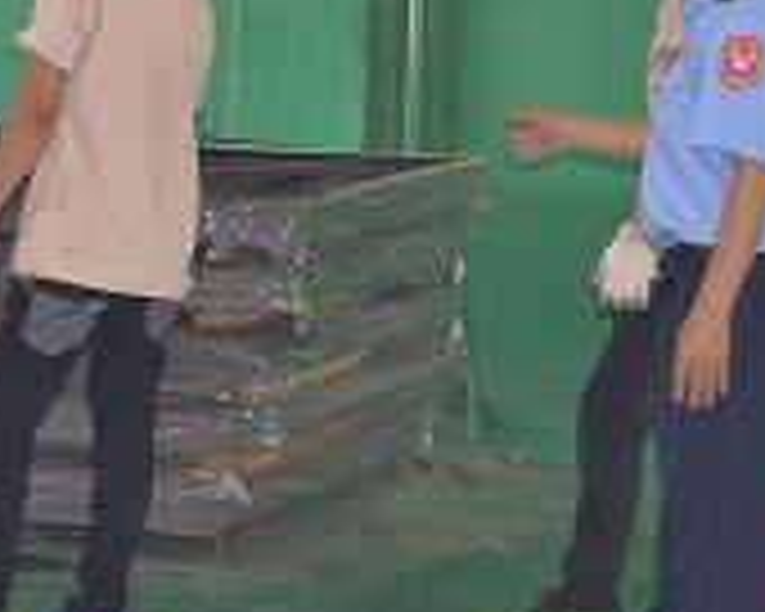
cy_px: -4
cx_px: -270
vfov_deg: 11.0
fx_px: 3147
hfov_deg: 13.3
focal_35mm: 139
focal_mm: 28
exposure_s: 1/30
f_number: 4.5
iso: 800
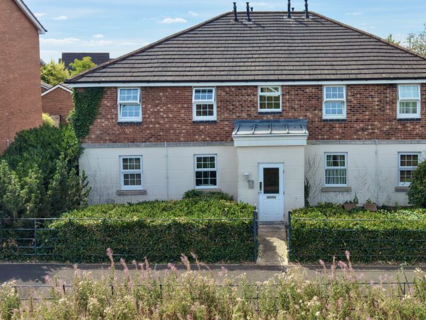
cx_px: 277
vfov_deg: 37.2
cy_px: 100
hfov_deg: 48.3
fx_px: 468
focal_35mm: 38
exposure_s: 1/8000
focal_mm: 8.67
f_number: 1.8
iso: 400
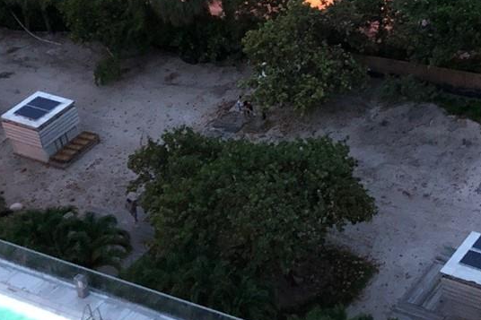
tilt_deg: -28.0
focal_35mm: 87
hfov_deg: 23.1
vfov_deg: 15.6
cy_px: 52
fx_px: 1162
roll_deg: +8.9
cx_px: 380
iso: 125
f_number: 1.8
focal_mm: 3.99
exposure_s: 1/4
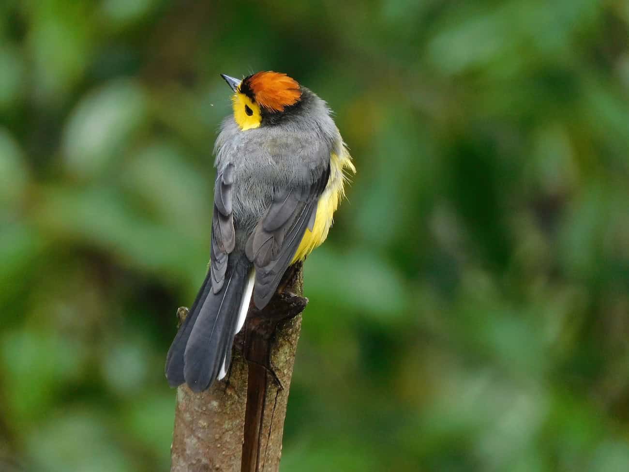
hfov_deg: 2.5
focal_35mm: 800
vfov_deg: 1.9
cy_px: 236
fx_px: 14537
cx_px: 314
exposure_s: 1/100
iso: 400
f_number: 5.6
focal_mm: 143.3
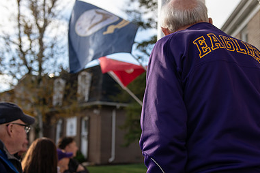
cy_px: 84
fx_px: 462
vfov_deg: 21.2
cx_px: 158
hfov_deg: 31.3
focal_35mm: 64
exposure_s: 1/400
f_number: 3.5
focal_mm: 42
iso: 100
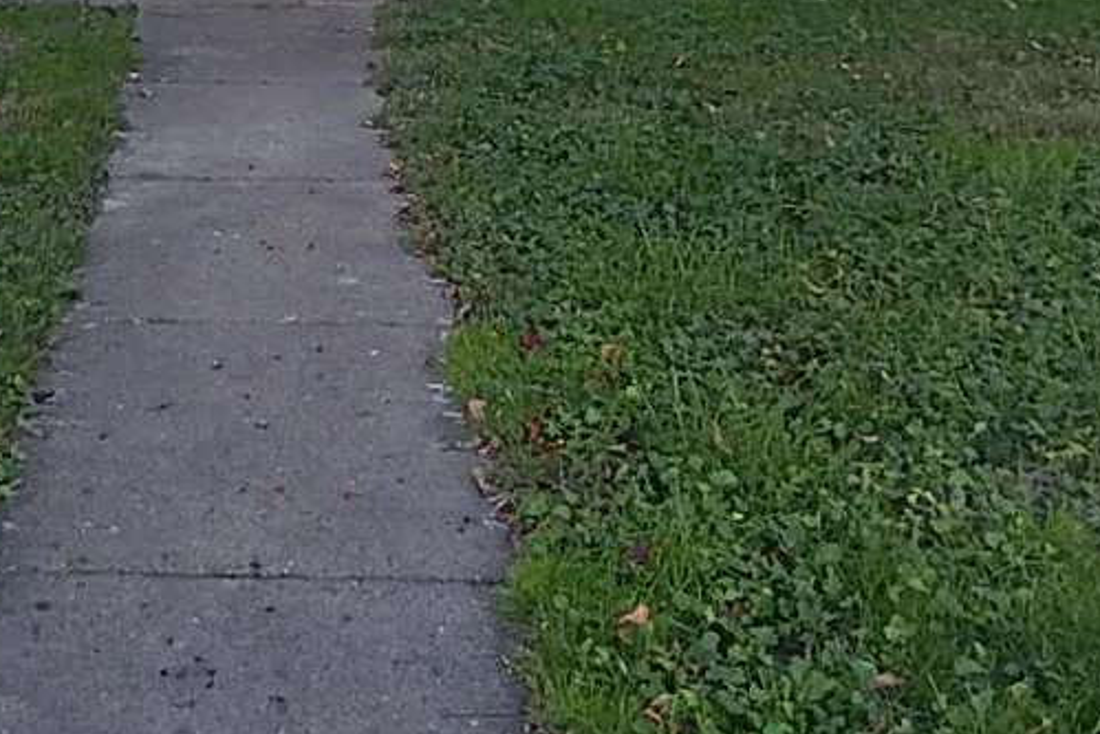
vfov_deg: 18.4
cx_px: 249
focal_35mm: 66
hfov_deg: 29.9
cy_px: -344
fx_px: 2017
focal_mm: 4
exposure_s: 1/60
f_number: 3
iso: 125
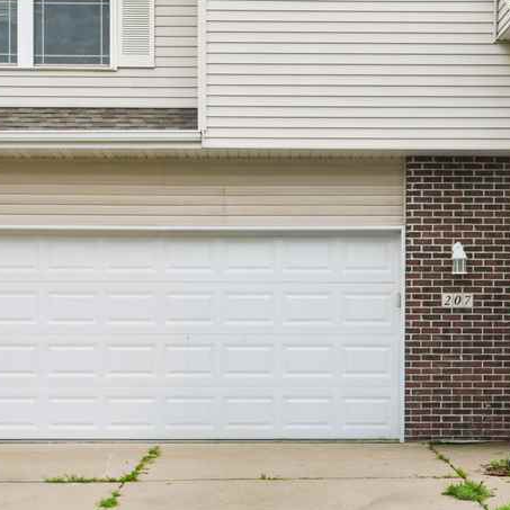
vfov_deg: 20.5
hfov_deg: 20.6
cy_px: 129
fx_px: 1400
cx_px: 310
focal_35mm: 84
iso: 400
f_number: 9
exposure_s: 1/35
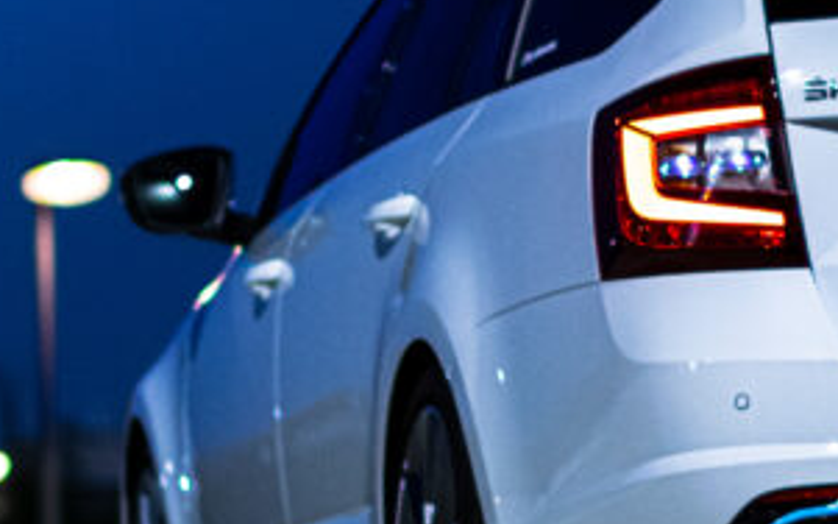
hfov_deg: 8.0
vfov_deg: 5.0
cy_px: 350
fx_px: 5937
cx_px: 760
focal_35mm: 260
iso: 1000
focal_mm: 50
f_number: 1.4
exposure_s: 1/250
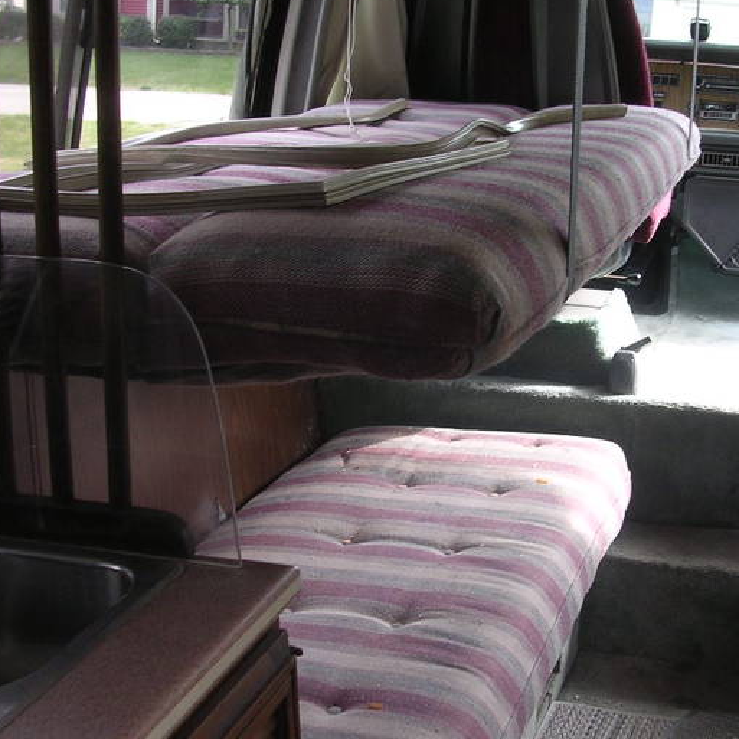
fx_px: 1280
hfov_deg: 32.0
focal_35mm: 53
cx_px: 481
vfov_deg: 32.2
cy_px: 382
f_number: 2.8
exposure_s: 1/62.2
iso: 100
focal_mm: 5.8
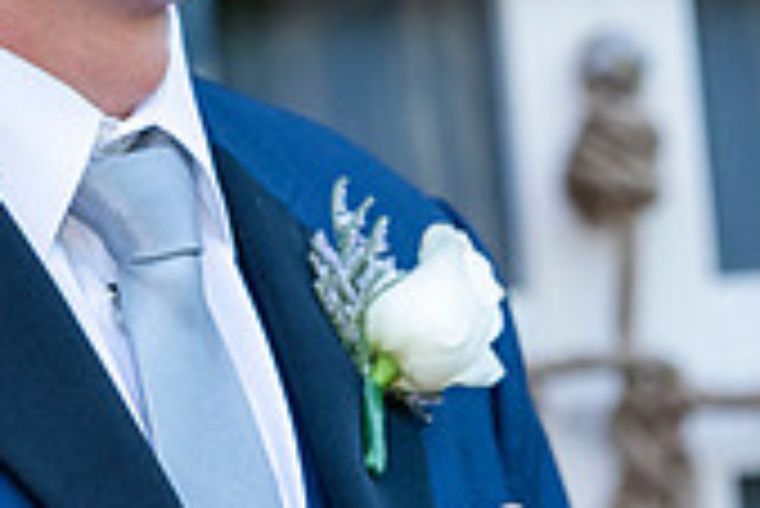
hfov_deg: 4.9
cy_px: -155
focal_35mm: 419
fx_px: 8853
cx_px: 279
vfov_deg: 3.3
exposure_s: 1/800
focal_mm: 122
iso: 800
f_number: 3.5
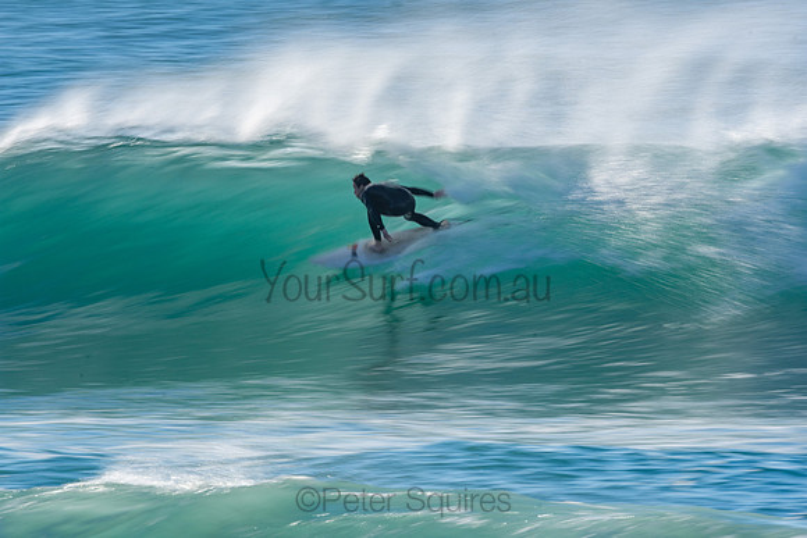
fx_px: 16816
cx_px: 404
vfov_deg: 1.8
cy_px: 269
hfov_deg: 2.7
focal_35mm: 750
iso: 100
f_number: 20
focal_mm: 500
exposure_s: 1/40
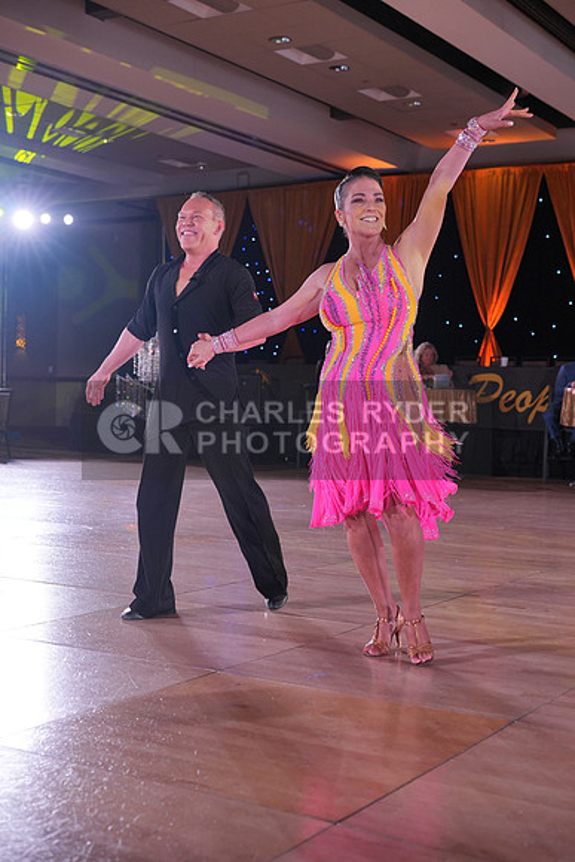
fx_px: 1197
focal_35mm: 50
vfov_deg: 39.6
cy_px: 431
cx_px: 288
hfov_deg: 27.0
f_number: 4
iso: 1600
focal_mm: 50
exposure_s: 1/400
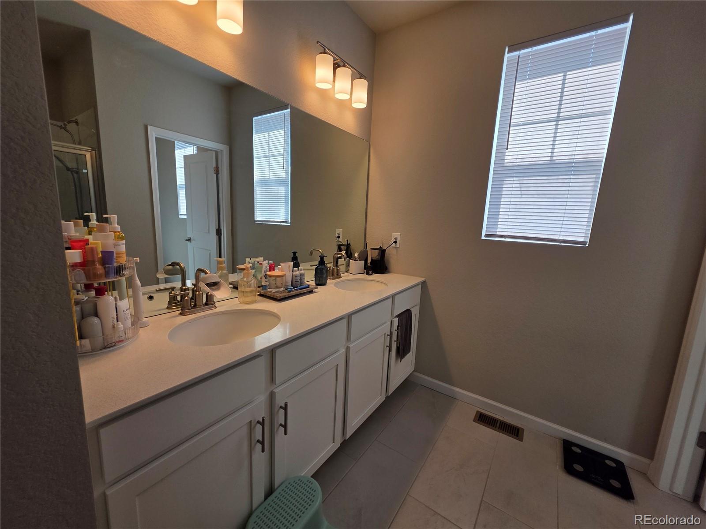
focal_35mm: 13
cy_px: 264
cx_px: 353
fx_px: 265
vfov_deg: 89.9
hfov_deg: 106.2
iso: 40
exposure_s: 1/290
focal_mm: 2.2
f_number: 1.9
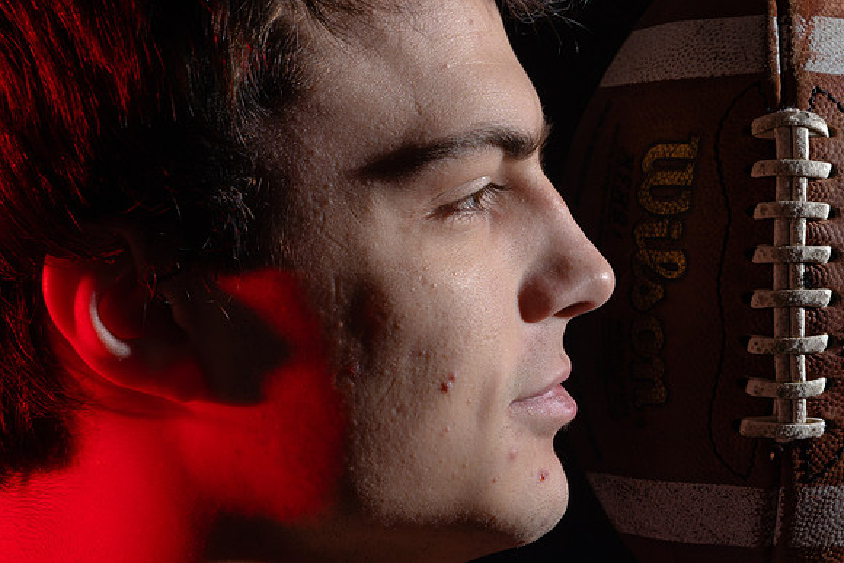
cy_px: 265
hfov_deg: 28.0
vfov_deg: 18.9
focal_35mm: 72
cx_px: 440
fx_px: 1690
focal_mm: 50
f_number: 13
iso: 100
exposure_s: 1/160
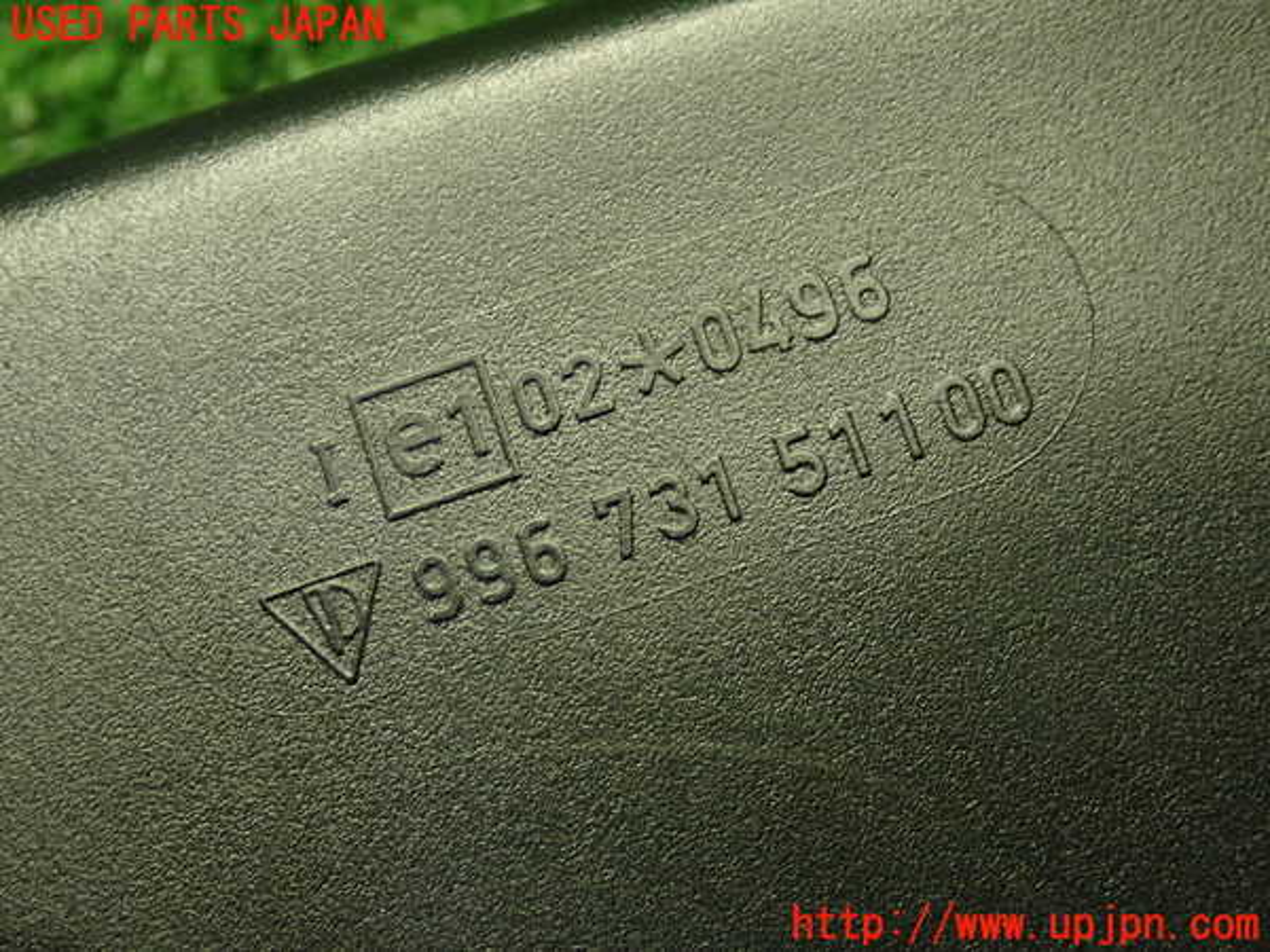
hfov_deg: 35.5
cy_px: 476
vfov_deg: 27.0
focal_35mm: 54
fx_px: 1981
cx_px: 635
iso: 800
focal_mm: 9.65
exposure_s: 1/50
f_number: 3.3
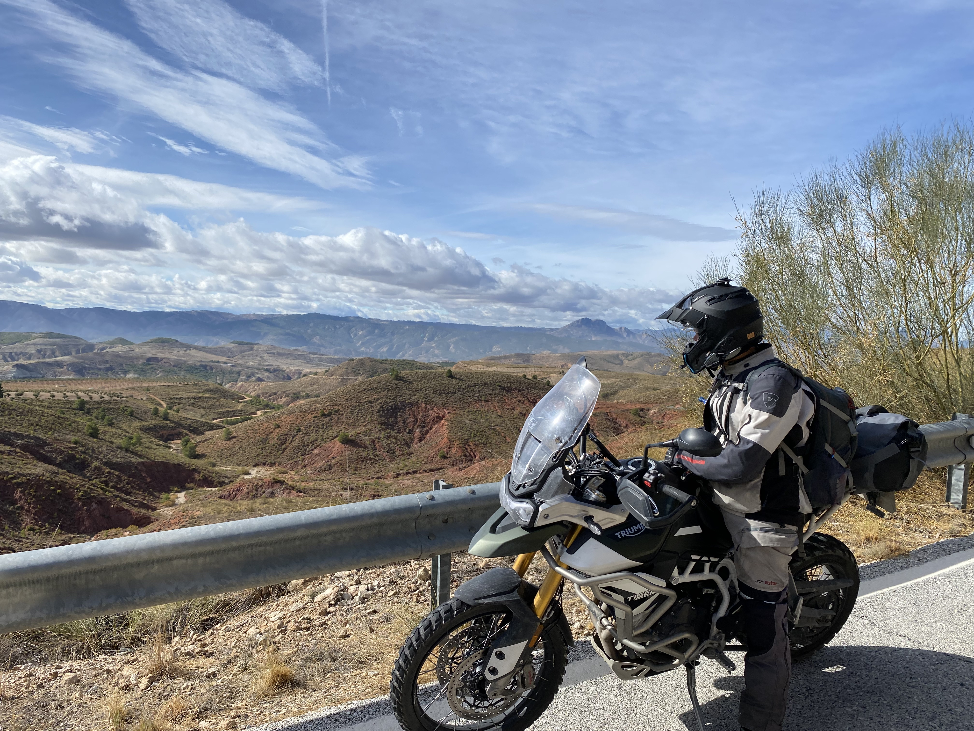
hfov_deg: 67.3
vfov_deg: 53.1
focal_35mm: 26
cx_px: 487
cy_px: 366
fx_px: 732
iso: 32
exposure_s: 1/3610
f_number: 1.8
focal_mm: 4.25
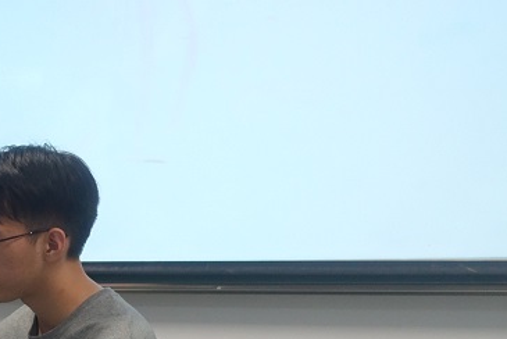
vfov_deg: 10.3
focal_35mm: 133
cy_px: 197
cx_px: -38
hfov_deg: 15.1
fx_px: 1875
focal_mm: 22
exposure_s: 1/60
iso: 800
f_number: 2.8
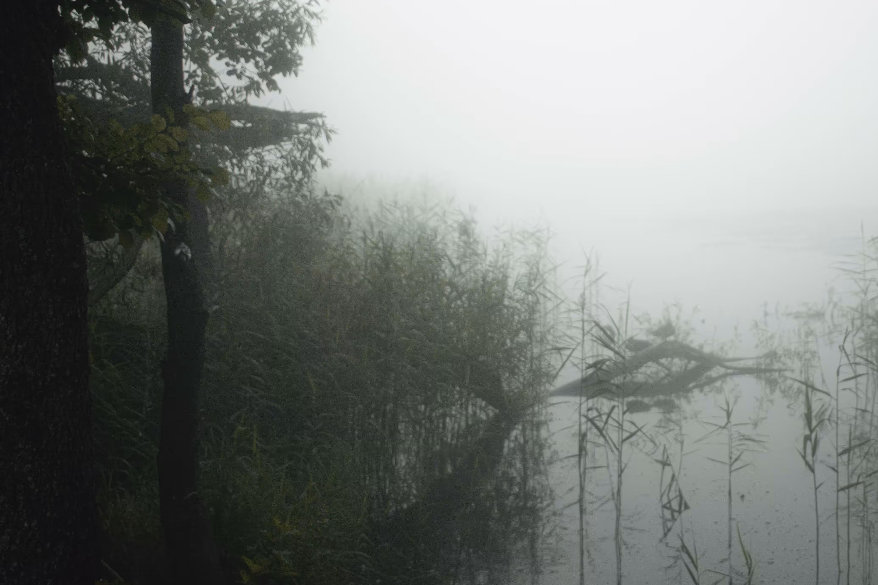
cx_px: 582
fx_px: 1432
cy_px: 213
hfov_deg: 33.8
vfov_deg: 23.0
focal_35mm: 59
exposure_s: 1/200
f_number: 4
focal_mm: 27
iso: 200
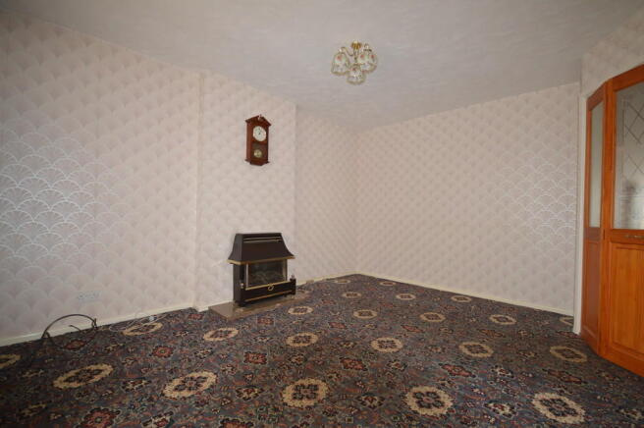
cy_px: 214
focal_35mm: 15
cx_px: 322
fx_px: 268
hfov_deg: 100.4
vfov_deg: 77.2
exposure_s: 1/60
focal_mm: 10
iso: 1400
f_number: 4
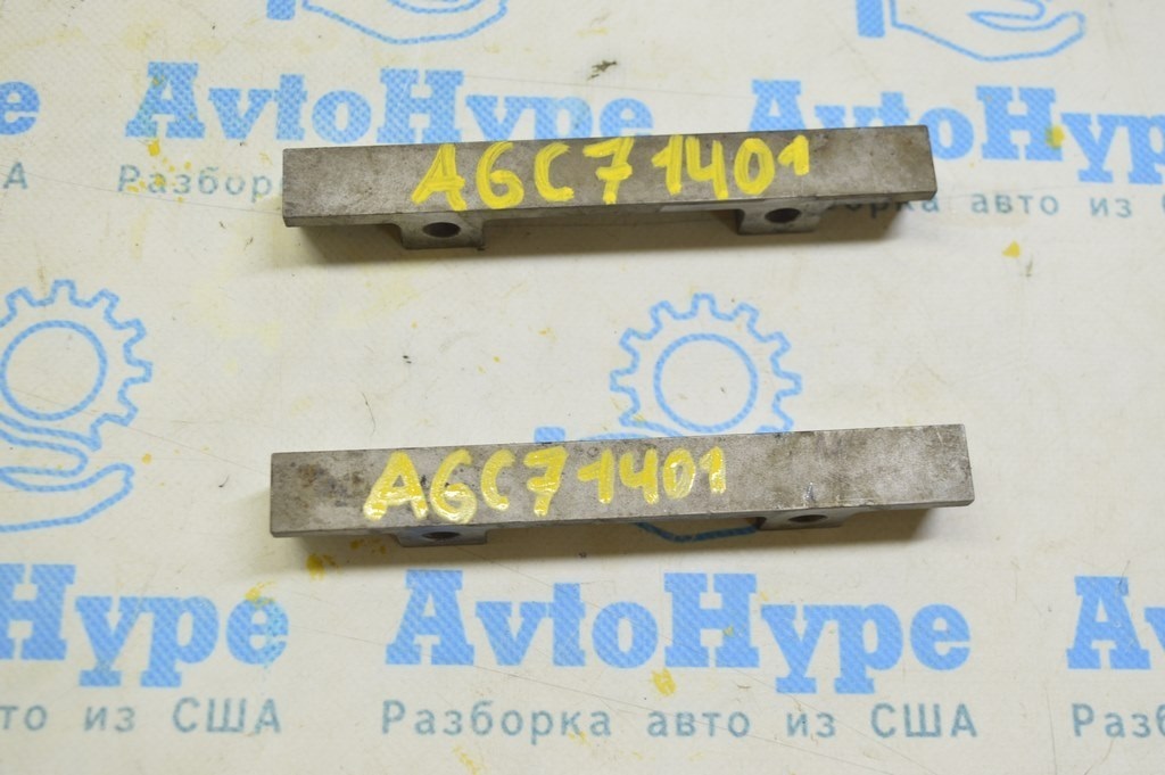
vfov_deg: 29.8
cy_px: 388
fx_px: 1455
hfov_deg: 43.6
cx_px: 582
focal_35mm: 45
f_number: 5.6
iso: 400
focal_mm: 30
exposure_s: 1/20
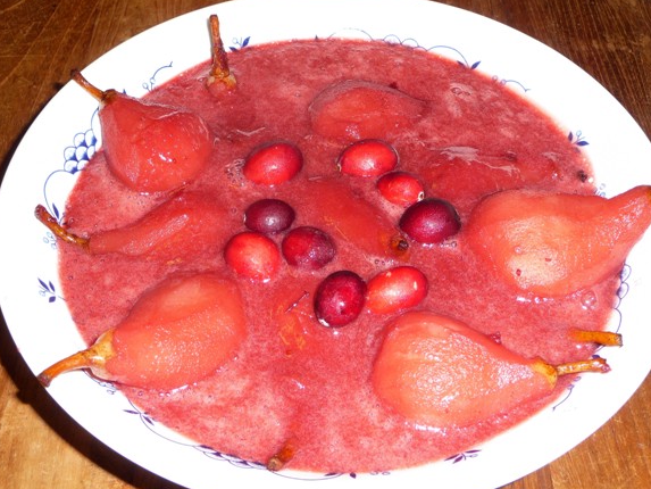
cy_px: 243
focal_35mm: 48
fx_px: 903
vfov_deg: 30.3
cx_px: 327
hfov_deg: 39.6
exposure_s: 1/30
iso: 100
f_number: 4
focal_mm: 7.1
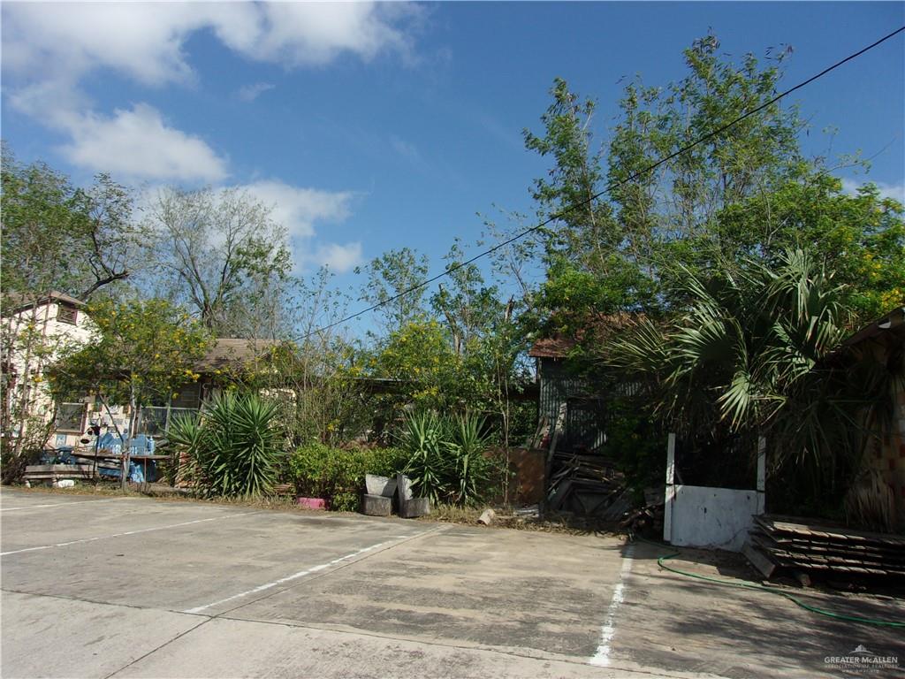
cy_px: 340
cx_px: 452
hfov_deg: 65.3
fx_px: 706
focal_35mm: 27
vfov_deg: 51.4
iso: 80
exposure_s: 1/100
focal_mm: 4.9
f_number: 10.4
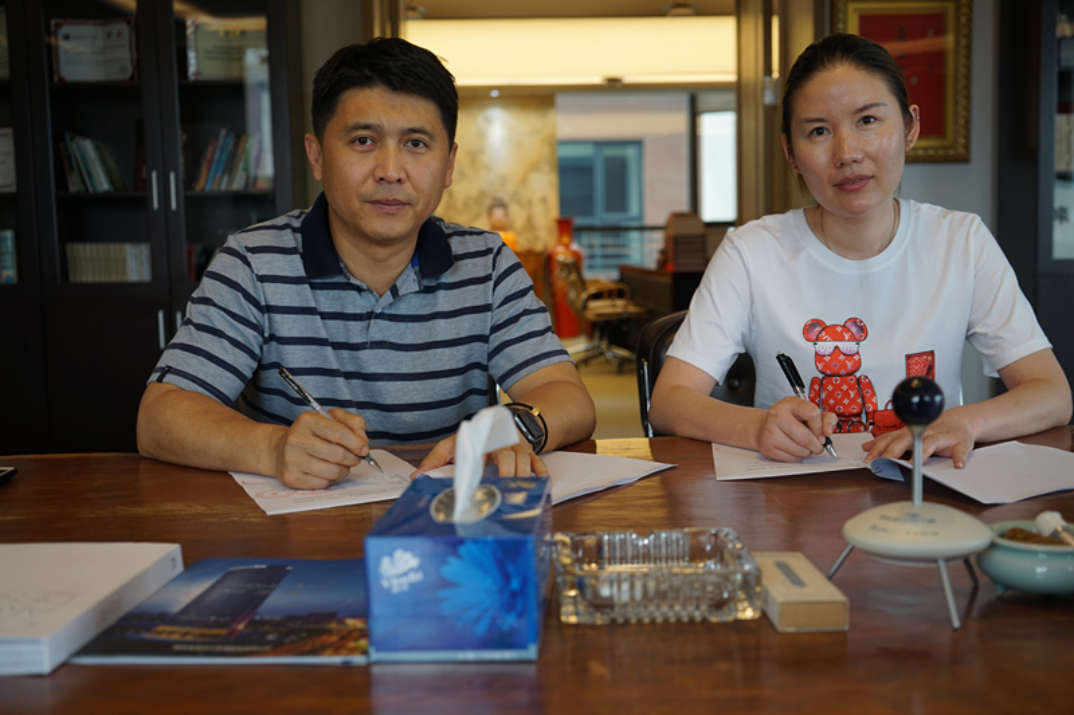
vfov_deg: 31.2
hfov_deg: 45.4
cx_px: 537
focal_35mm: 43
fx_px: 1282
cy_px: 358
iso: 125
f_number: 4
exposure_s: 1/60
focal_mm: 43
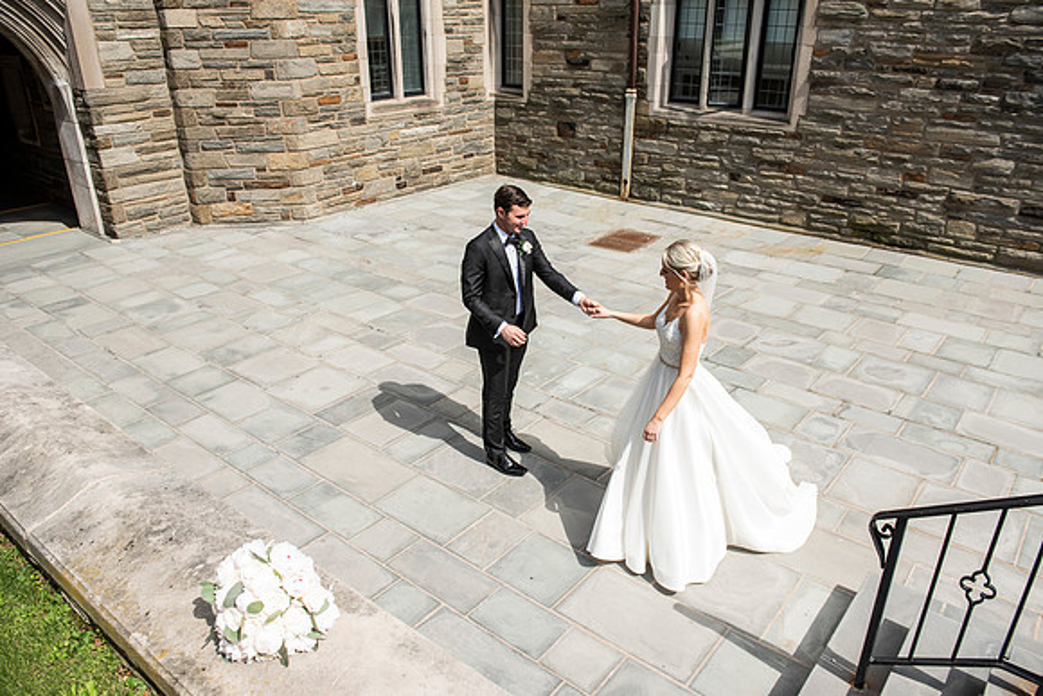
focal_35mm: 26
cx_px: 522
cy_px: 348
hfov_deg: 69.4
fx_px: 753
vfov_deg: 49.6
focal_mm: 26
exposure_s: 1/4000
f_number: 4
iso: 640
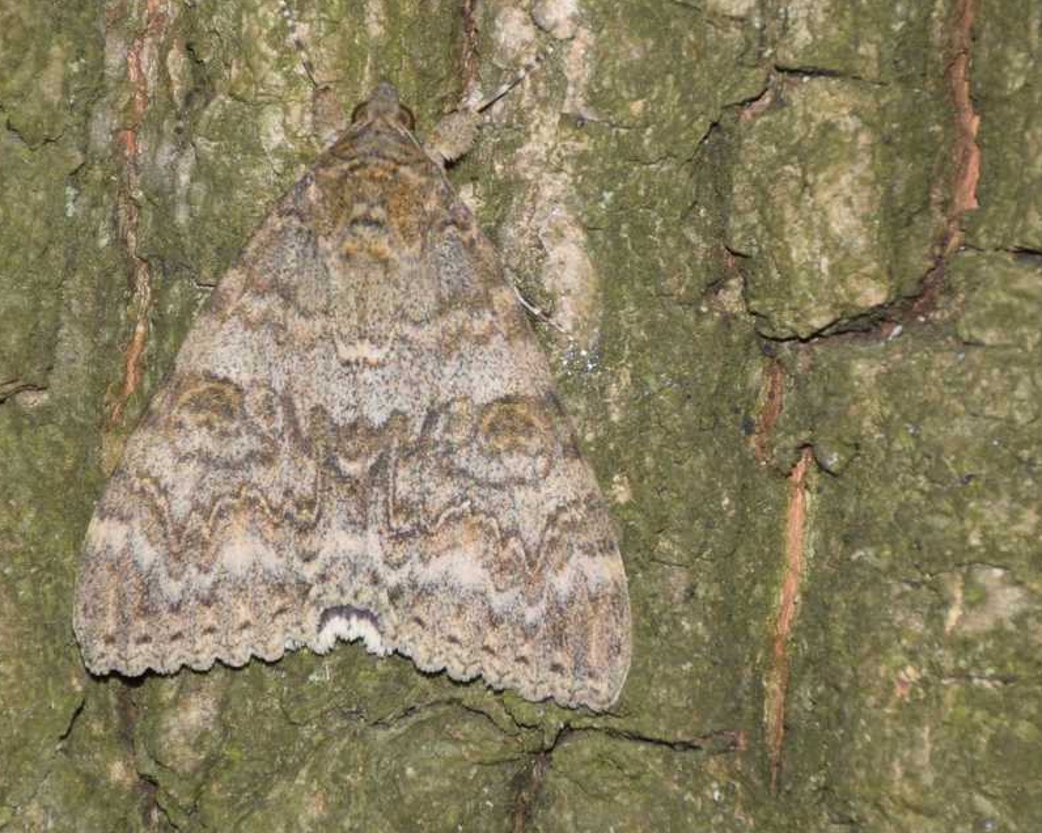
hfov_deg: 8.1
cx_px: 442
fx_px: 7336
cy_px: 415
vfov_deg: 6.5
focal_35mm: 238
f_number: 7.1
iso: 320
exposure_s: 1/60
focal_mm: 140
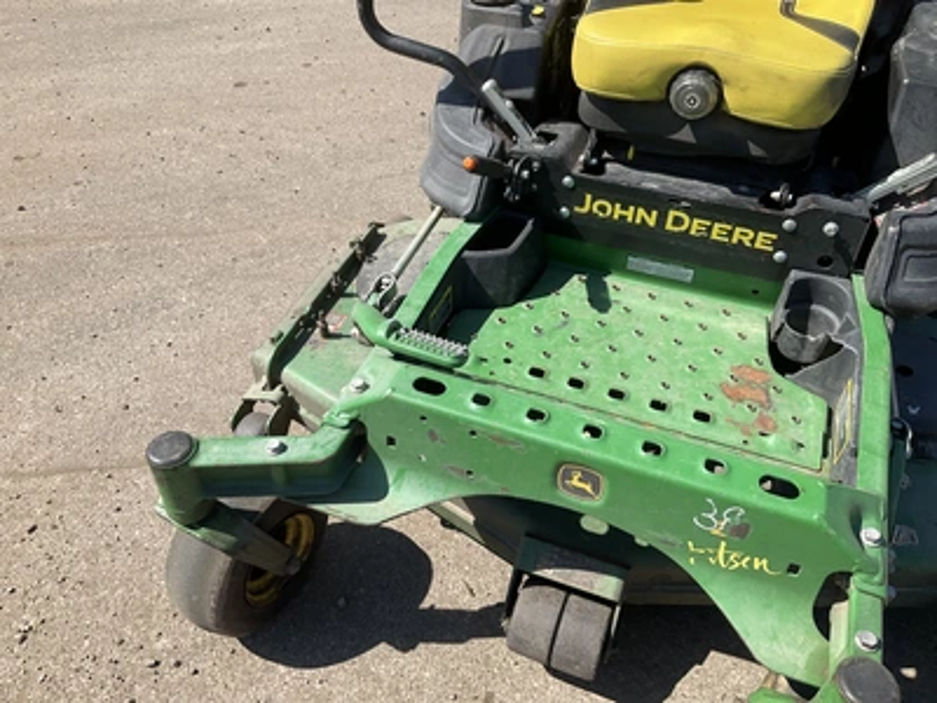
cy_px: 352
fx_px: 785
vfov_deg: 48.2
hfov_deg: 61.7
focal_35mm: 29
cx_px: 468
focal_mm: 3
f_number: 1.8
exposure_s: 1/1279
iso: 25
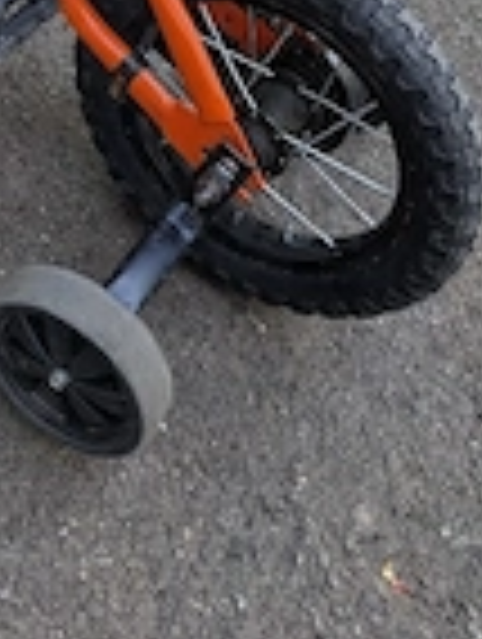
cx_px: 23
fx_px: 1407
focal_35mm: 76
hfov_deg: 19.0
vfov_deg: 22.8
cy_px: -189
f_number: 1.73
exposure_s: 1/100
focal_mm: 4.38
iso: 83
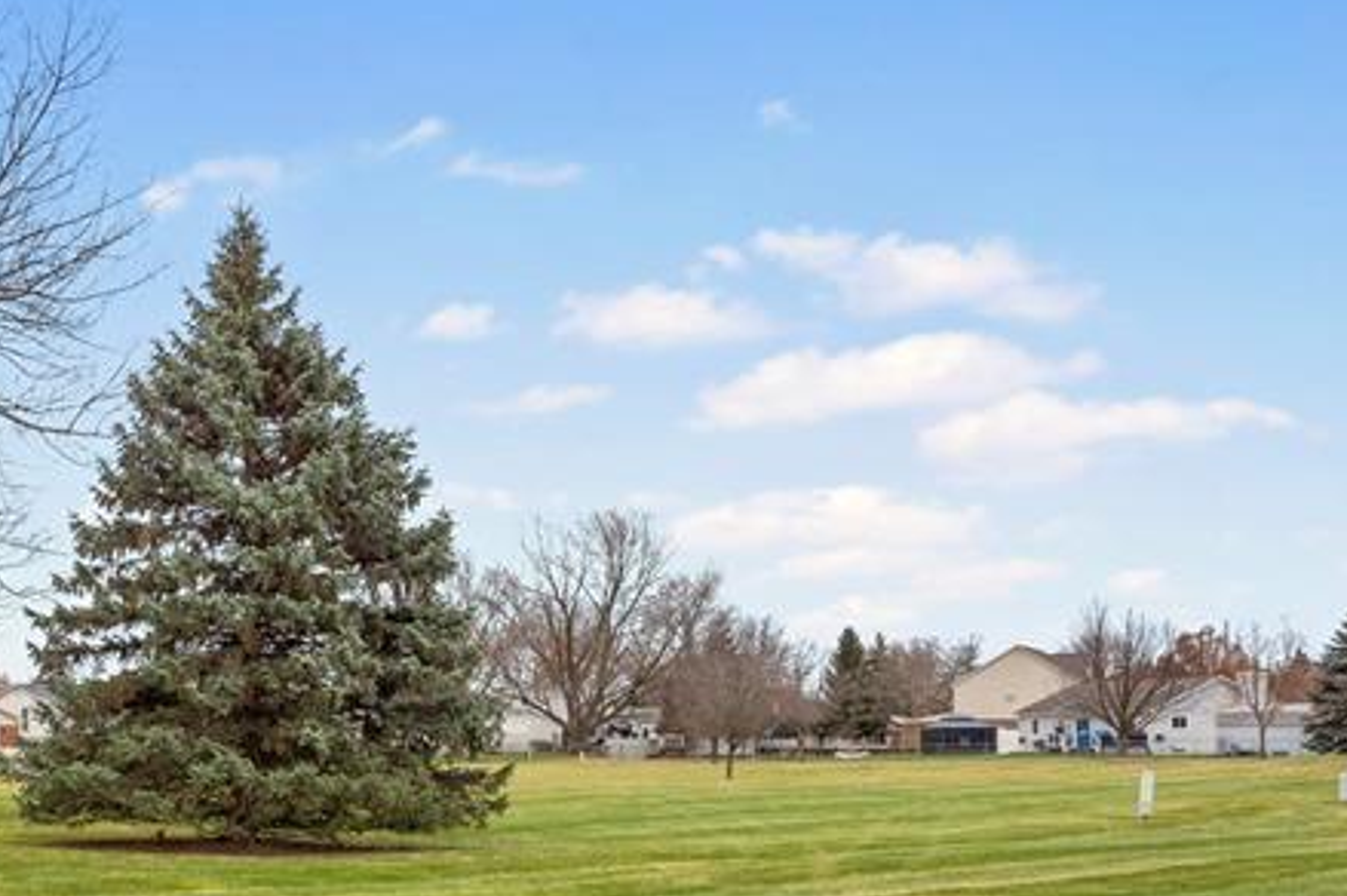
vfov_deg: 30.4
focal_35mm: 43
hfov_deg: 40.4
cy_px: 718
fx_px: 1605
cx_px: 28
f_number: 8
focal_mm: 18.4
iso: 500
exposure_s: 1/125
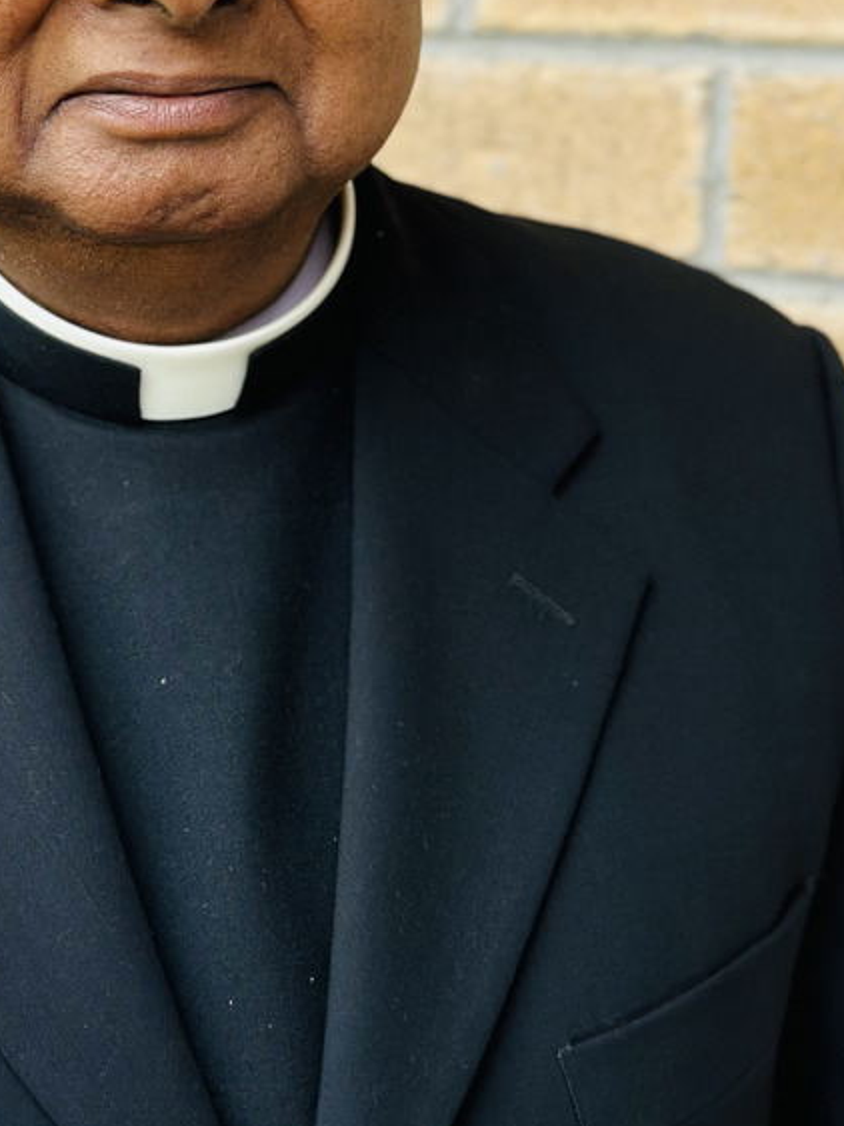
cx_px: 152
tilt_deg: -3.3
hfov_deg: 17.0
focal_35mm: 86
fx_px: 2797
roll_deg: -1.7
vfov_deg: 22.3
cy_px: 164
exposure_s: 1/604
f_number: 1.78
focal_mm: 6.86
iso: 80
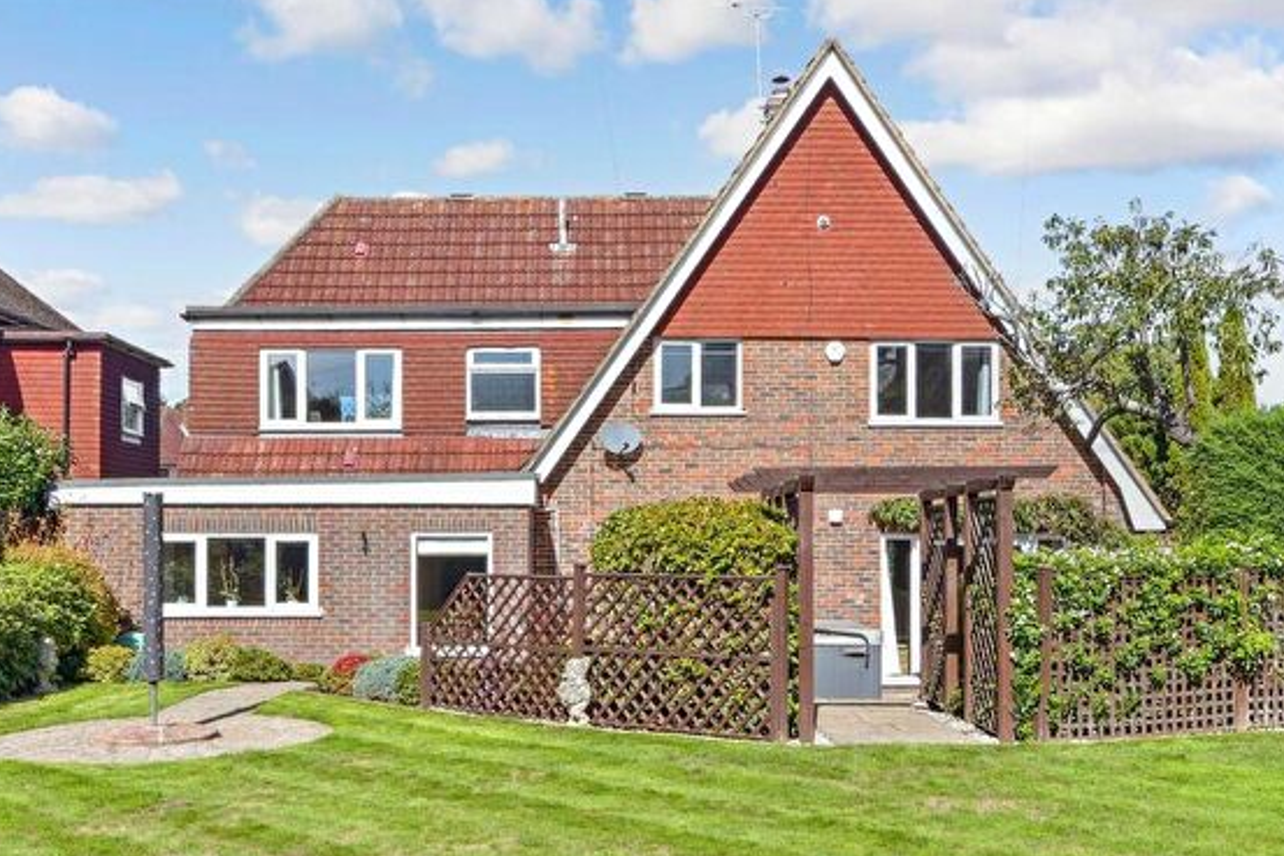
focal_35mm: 38
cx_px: 590
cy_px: 532
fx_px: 1356
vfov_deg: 34.9
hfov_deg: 50.6
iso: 160
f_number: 8
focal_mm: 20
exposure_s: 1/400
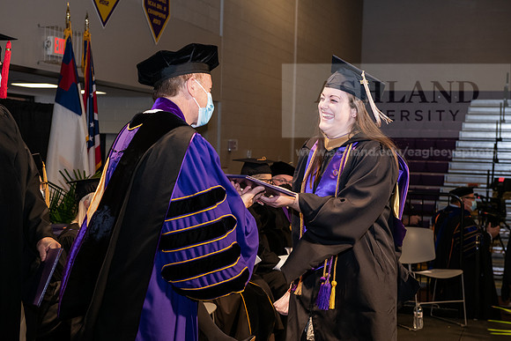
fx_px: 880
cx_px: 256
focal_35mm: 62
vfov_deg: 21.9
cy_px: 170
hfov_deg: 32.4
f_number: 6.3
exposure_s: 1/200
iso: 1600
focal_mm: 62
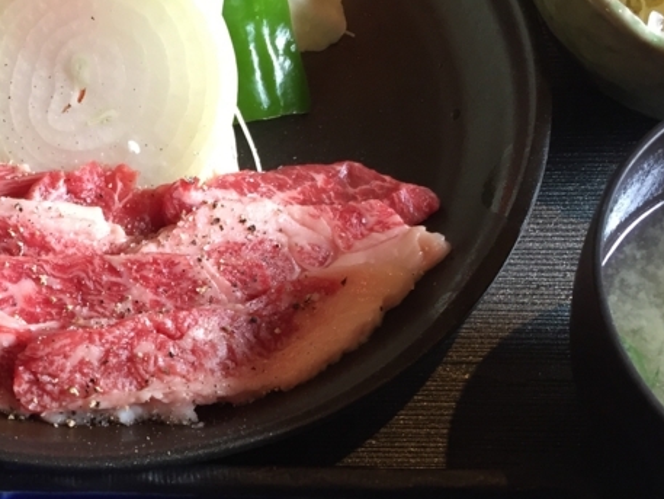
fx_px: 1247
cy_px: 422
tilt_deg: -64.2
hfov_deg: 28.9
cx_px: 93
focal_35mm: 65
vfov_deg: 22.2
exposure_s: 1/30
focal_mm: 4.15
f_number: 2.2
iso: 80
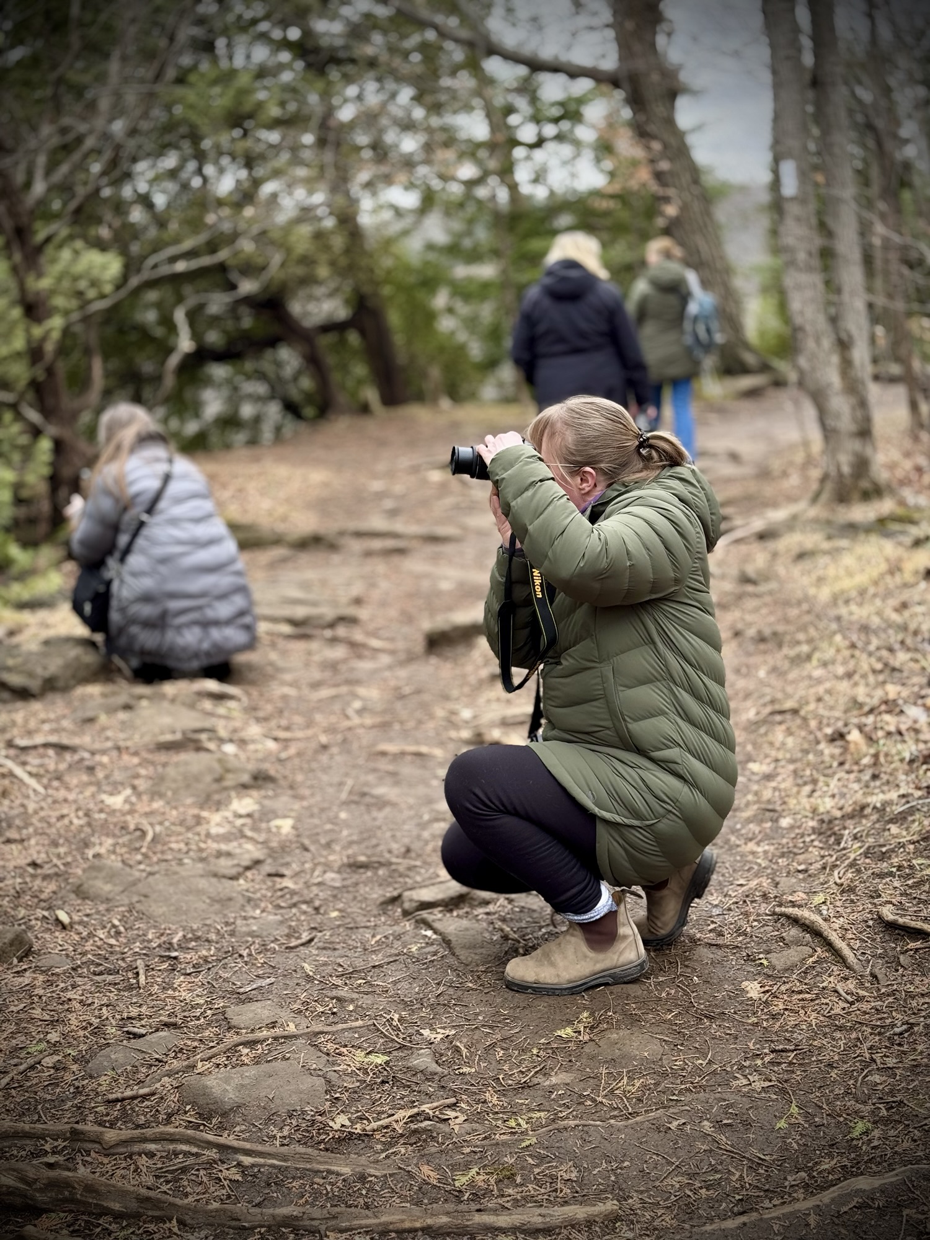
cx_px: 465
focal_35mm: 48
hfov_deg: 30.3
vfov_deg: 39.7
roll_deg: +4.3
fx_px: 1719
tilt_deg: -11.9
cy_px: 620
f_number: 1.78
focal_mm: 6.76
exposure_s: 1/260
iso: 64
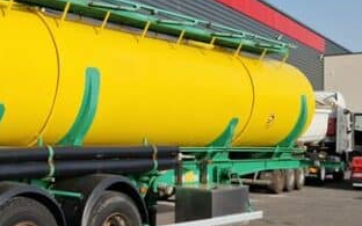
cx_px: 0
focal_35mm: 60
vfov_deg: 21.6
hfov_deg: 31.4
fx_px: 592
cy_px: 123
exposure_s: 1/12195
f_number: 1.8
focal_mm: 5.4
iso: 50
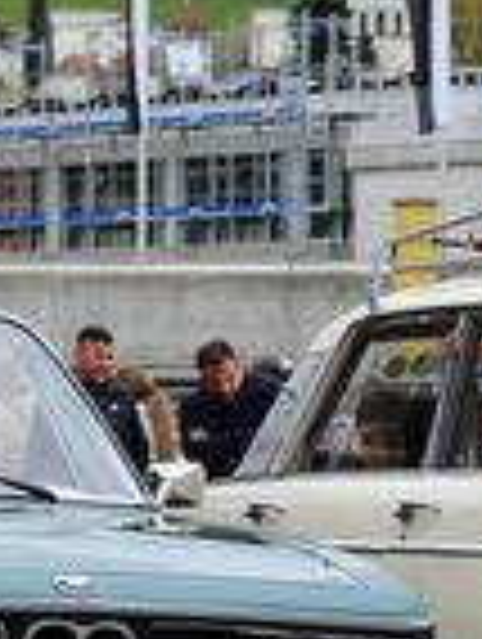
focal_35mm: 345
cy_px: 232
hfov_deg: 4.2
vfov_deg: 5.7
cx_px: -694
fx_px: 6386
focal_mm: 85
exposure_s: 1/250
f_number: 5.6
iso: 200
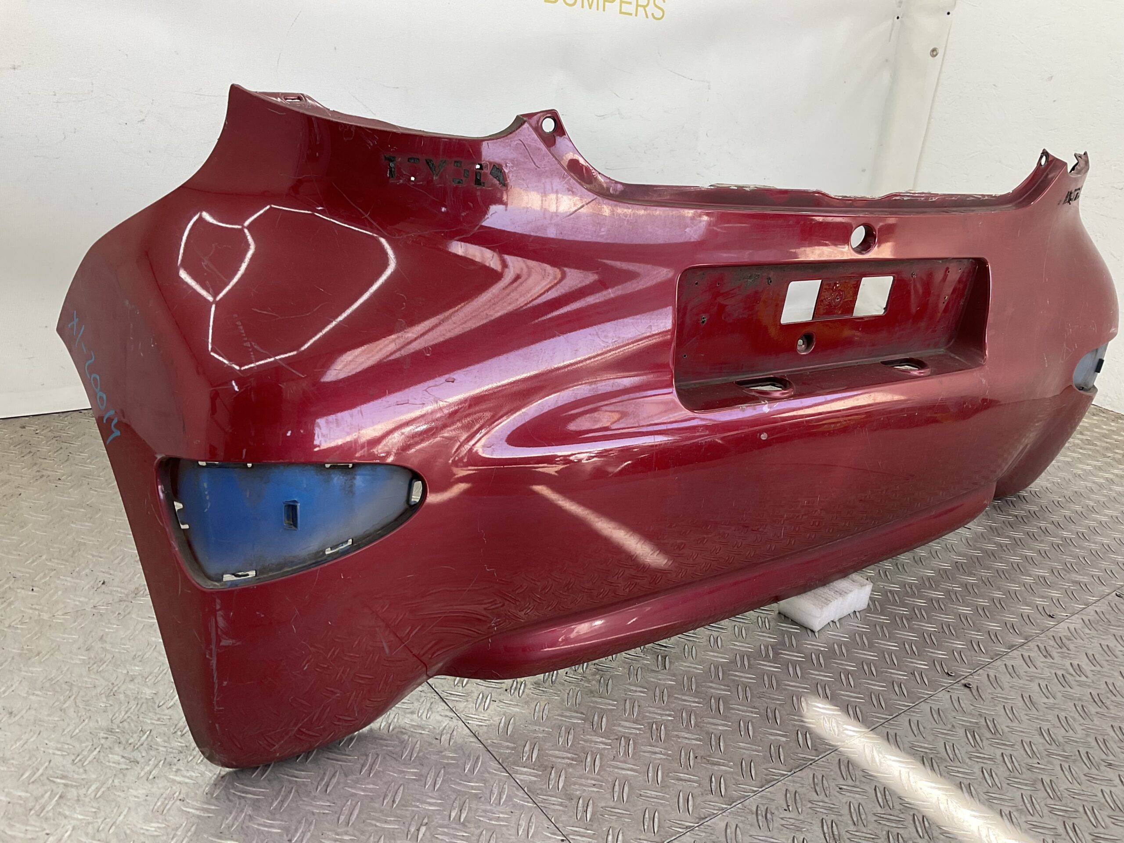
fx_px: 942
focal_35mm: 29
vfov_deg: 48.2
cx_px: 562
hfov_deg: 61.7
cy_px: 422
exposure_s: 1/100
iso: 20
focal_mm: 3
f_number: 1.8
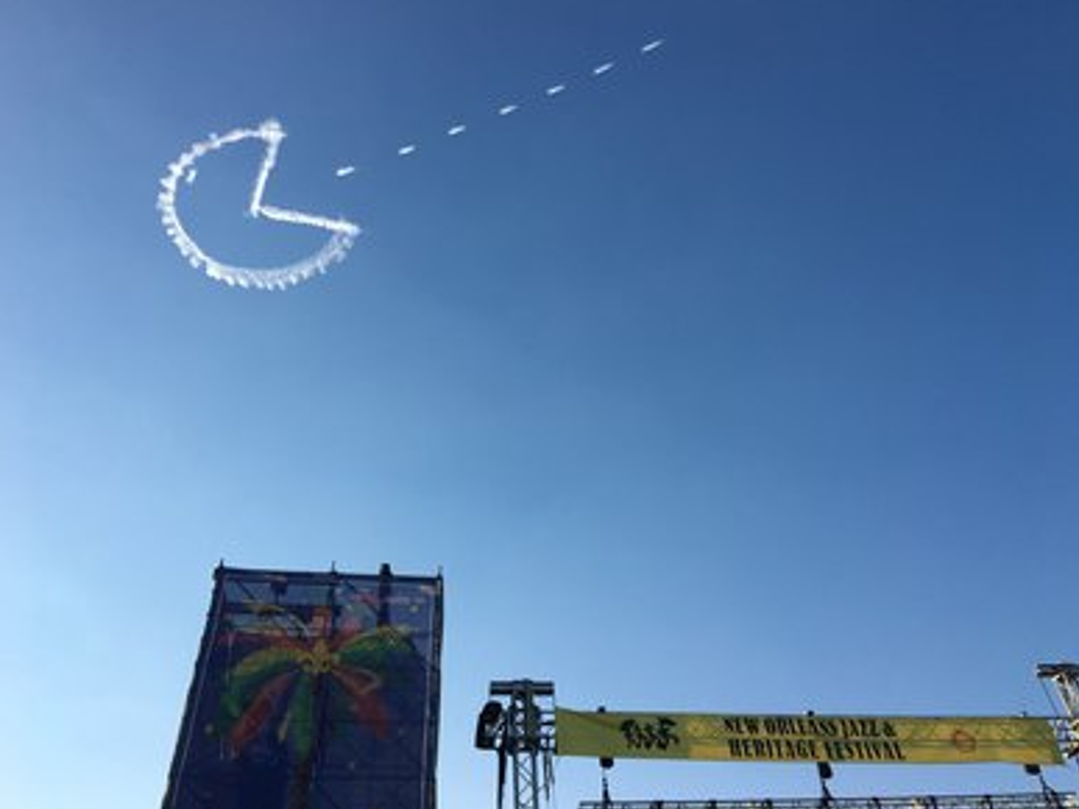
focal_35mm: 30
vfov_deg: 46.8
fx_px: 935
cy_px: 399
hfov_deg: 60.0
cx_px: 533
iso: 25
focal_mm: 4.15
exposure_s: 1/999
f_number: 2.2
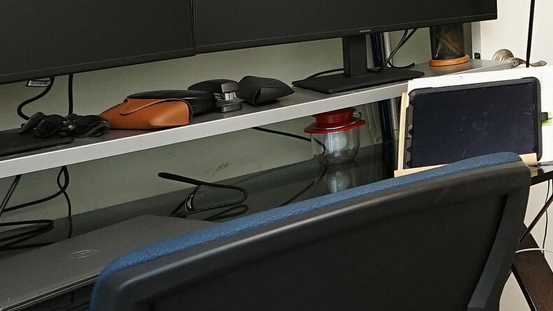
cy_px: -69
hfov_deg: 24.5
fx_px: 880
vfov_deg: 18.9
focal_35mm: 60
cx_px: 885
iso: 800
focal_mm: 10
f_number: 4
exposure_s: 1/60
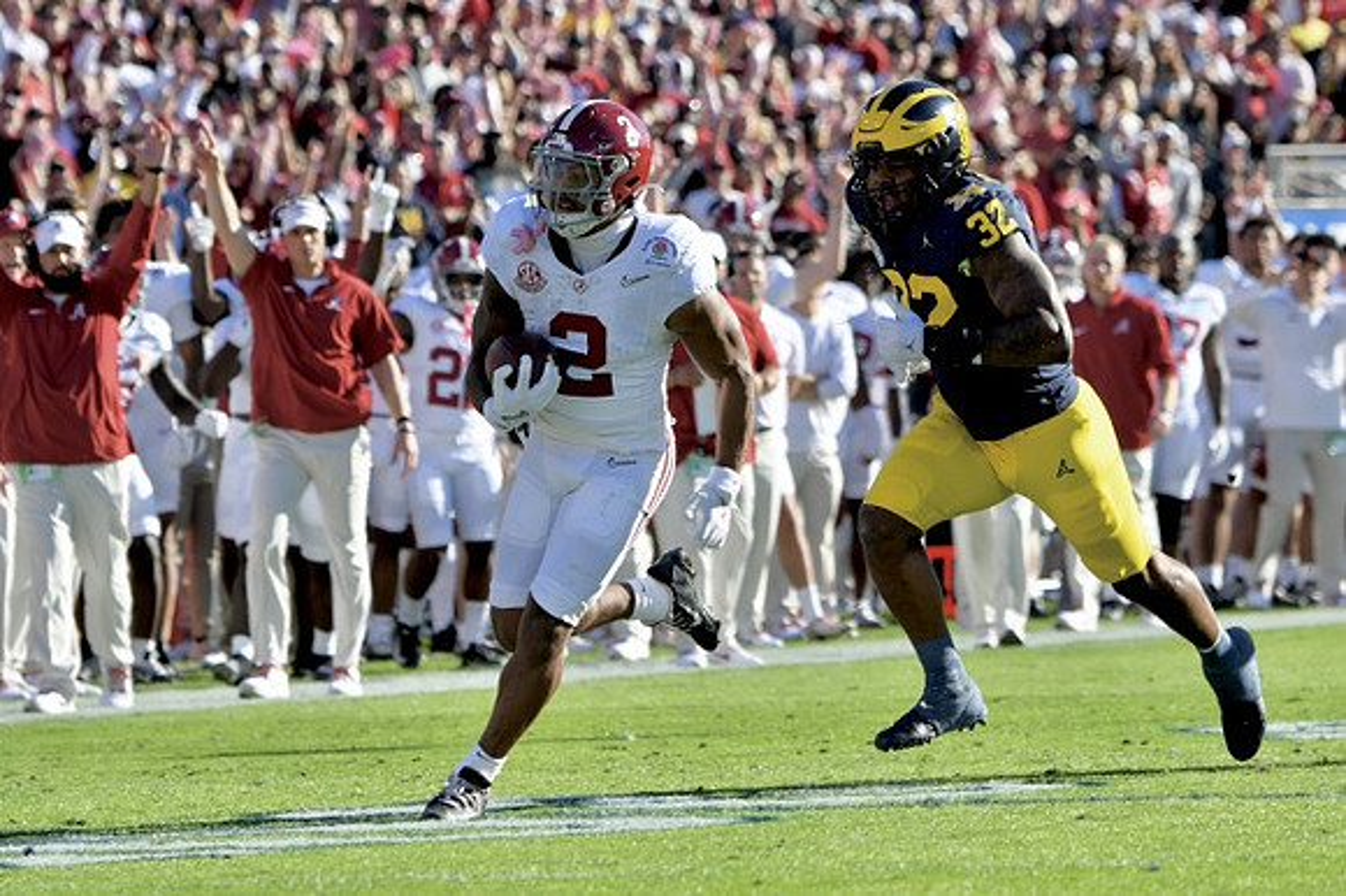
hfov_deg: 6.2
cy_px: 448
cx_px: 673
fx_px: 12331
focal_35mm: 330
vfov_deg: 4.2
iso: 320
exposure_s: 1/1000
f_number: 5.3
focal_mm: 220
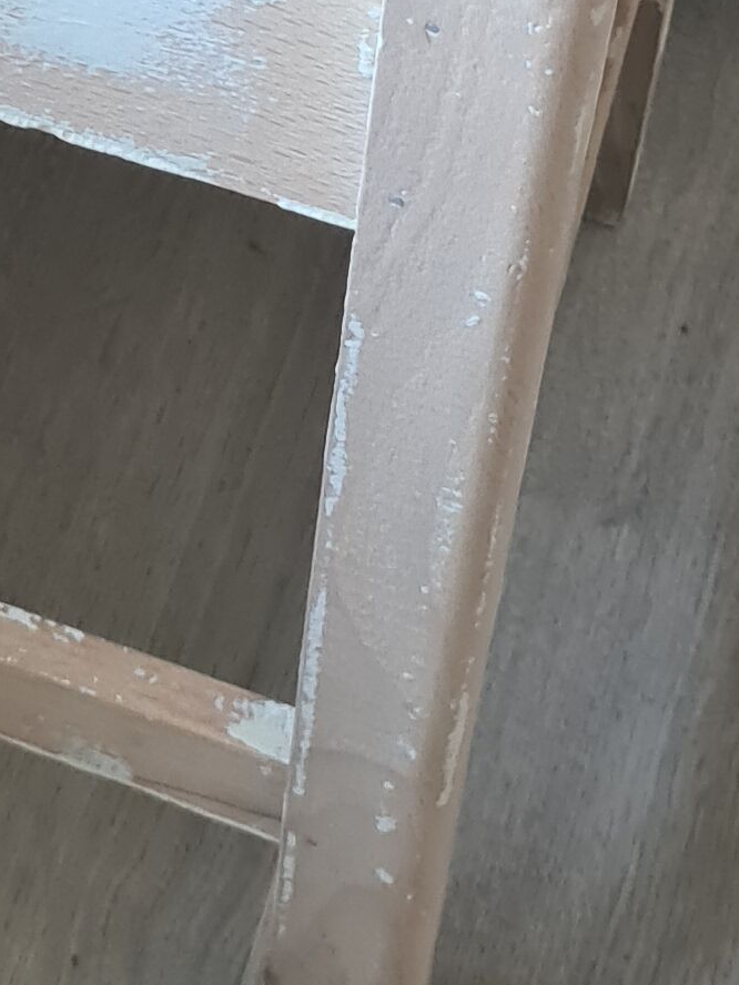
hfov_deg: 12.1
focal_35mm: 118
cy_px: -631
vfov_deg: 15.1
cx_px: -267
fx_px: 3359
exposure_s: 1/50
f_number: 1.8
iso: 400
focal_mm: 5.4
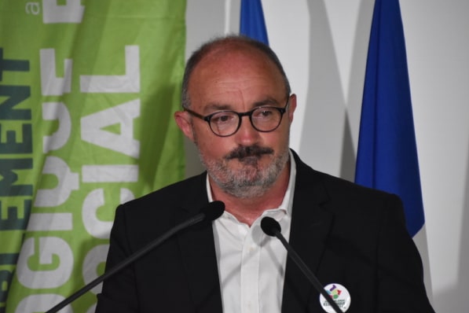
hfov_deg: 5.7
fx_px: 4716
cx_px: 235
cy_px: 156
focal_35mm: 362
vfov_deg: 3.8
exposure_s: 1/500
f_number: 6.3
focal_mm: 240
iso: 2800
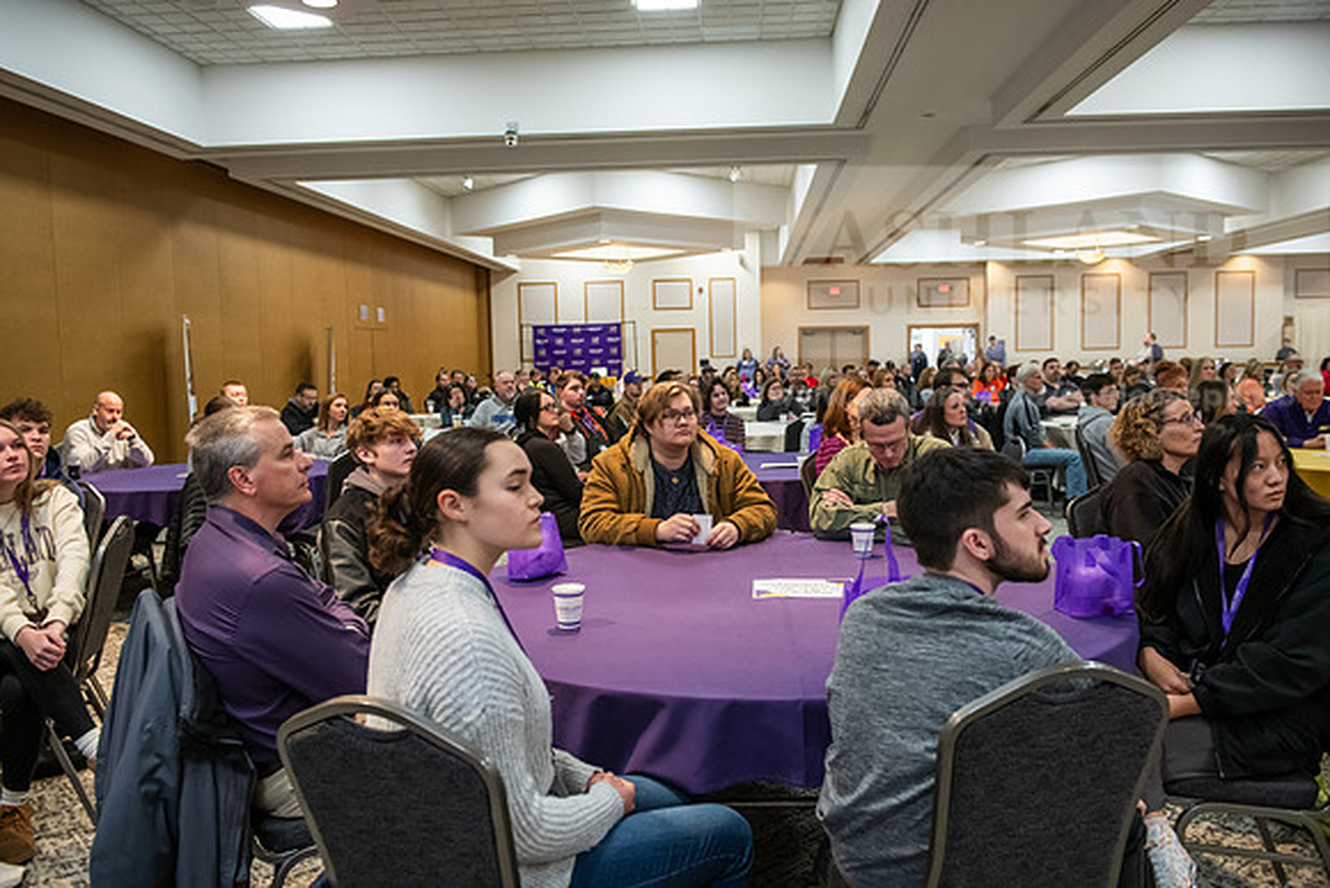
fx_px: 1072
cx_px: 665
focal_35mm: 29
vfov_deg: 45.0
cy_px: 444
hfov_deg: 63.6
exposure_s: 1/125
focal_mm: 29
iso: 2000
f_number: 3.5
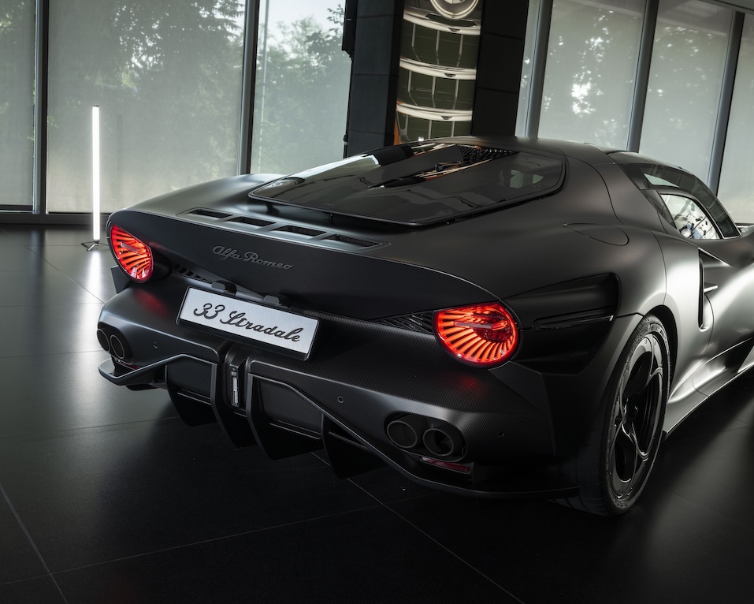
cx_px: 457
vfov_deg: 37.3
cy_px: 295
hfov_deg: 45.5
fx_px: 893
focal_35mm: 40
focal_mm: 34
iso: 64
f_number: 10
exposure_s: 1/2
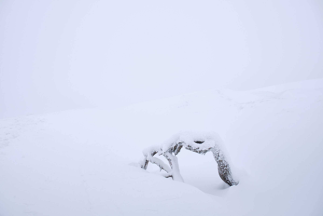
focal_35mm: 32
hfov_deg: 58.7
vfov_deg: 41.1
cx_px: 162
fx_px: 287
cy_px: 108
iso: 160
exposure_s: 1/70
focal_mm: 21.2
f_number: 8
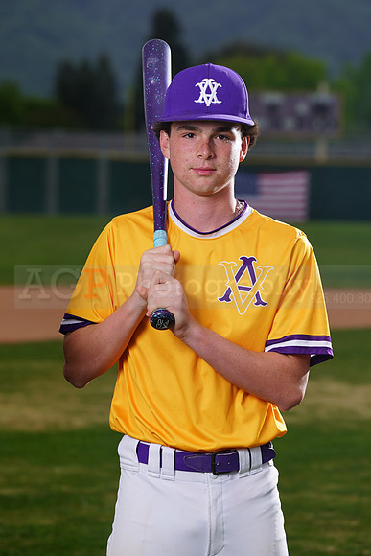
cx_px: 186
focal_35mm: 212
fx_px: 3275
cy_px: 278
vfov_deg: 9.7
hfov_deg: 6.5
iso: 100
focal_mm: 212
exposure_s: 1/250
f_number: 8
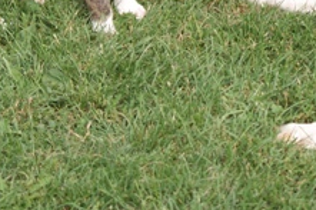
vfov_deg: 4.5
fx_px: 2666
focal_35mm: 304
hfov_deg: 6.8
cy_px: -79
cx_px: 253
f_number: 4
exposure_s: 1/320
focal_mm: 70
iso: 100
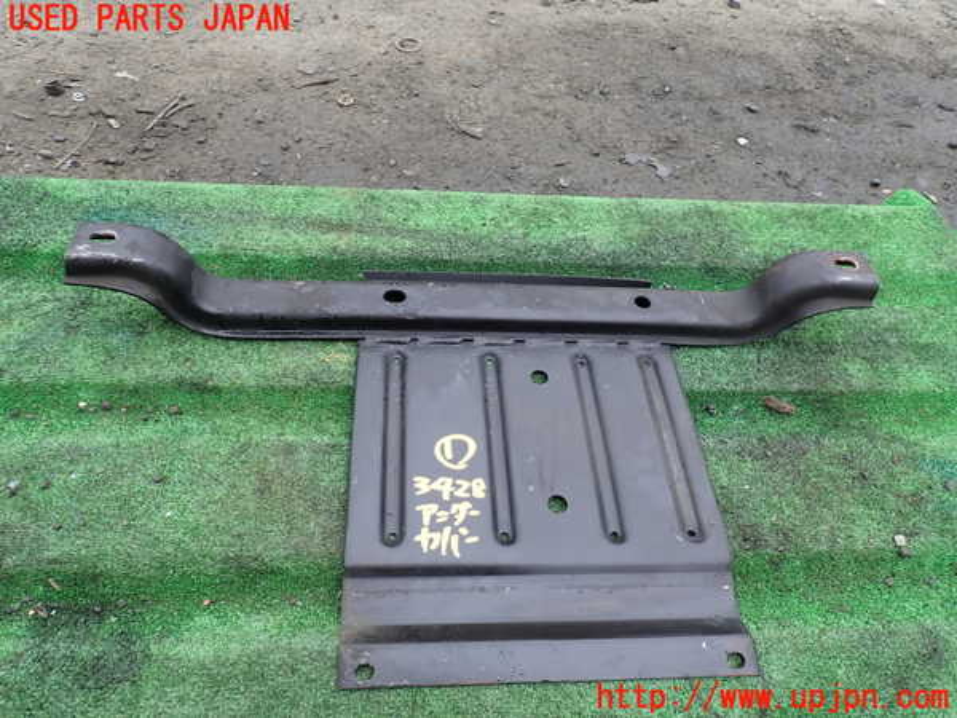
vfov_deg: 54.9
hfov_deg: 69.4
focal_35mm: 25
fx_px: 691
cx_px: 478
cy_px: 359
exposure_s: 1/100
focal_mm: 4.5
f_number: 2.8
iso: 100
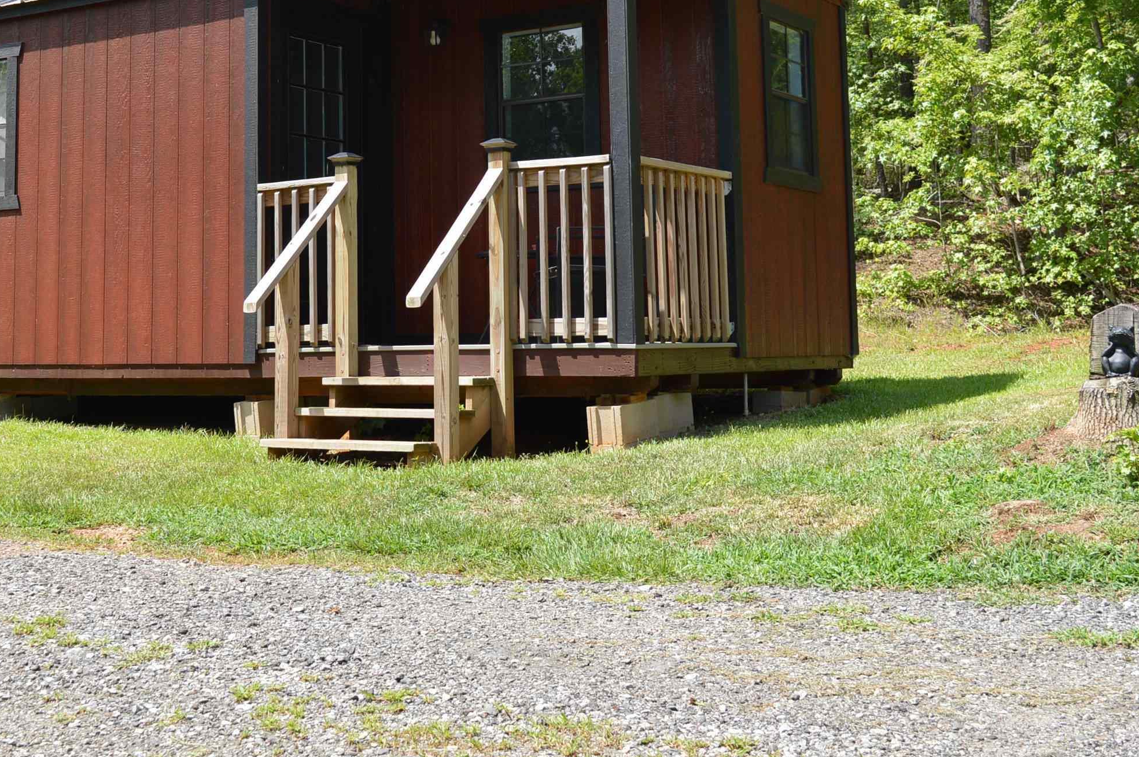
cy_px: 180
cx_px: 456
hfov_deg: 36.1
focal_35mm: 55
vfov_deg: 24.3
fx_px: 1739
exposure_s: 1/200
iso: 100
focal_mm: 24
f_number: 7.1
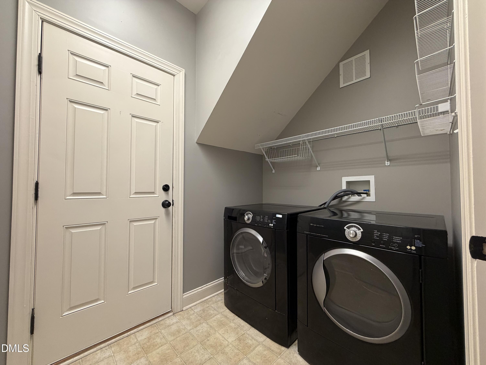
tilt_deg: +1.2
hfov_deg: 102.1
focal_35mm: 14
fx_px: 197
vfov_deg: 85.7
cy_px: 182
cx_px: 243
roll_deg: +0.1
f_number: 2.2
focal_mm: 2.22
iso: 200
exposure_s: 1/60
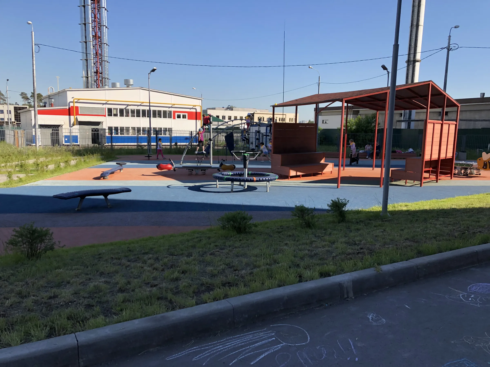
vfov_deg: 49.7
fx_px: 396
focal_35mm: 28
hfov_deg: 63.4
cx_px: 245
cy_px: 184
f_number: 1.8
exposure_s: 1/1245
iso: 20
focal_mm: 4
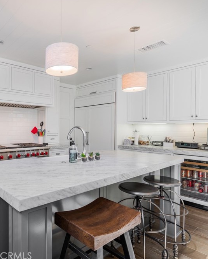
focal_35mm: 23
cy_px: 129
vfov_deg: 72.6
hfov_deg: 56.3
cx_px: 40
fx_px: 177
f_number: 8
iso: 320
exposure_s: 1/13
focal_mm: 16
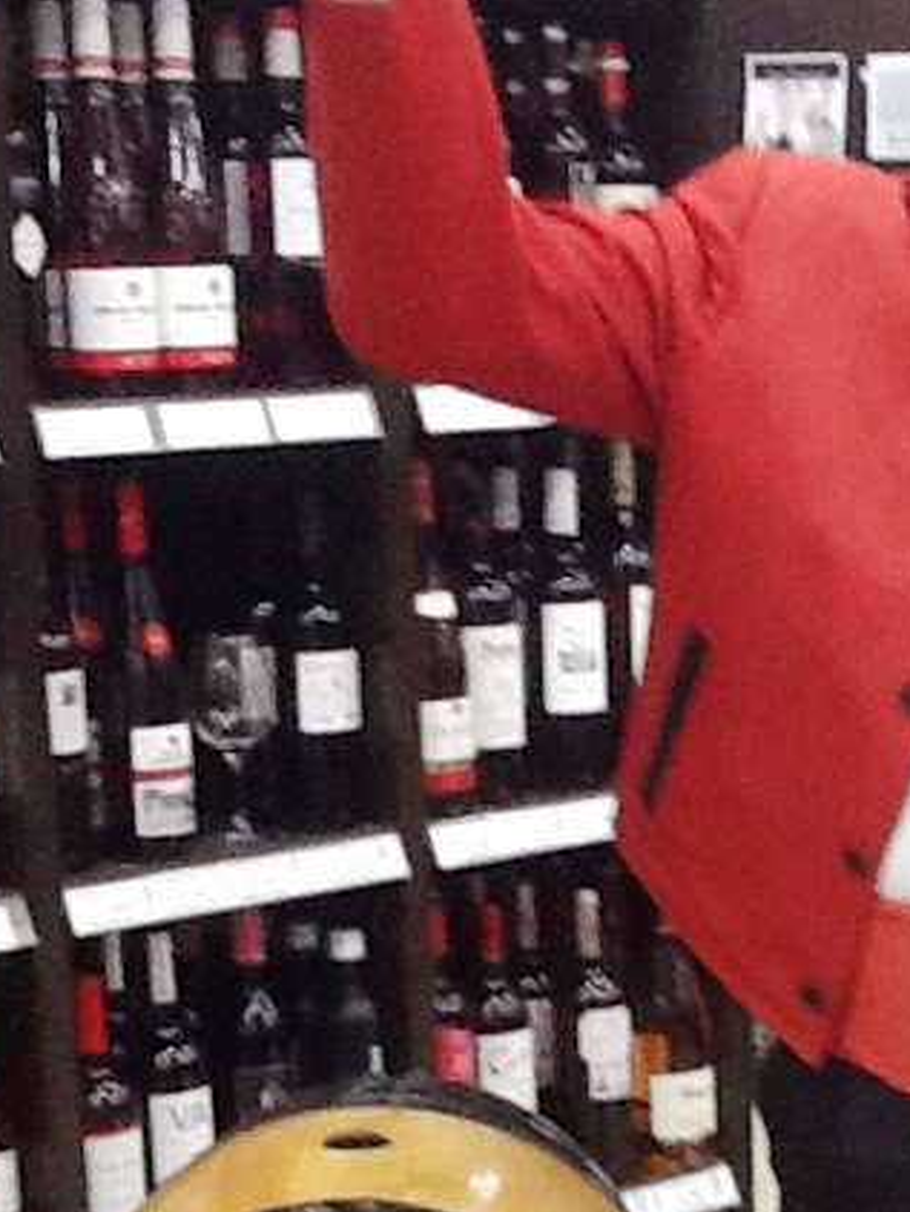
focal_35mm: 100
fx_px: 3502
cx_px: 901
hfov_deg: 14.6
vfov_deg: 19.4
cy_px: 1008
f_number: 2.4
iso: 125
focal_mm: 2.03
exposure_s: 1/33
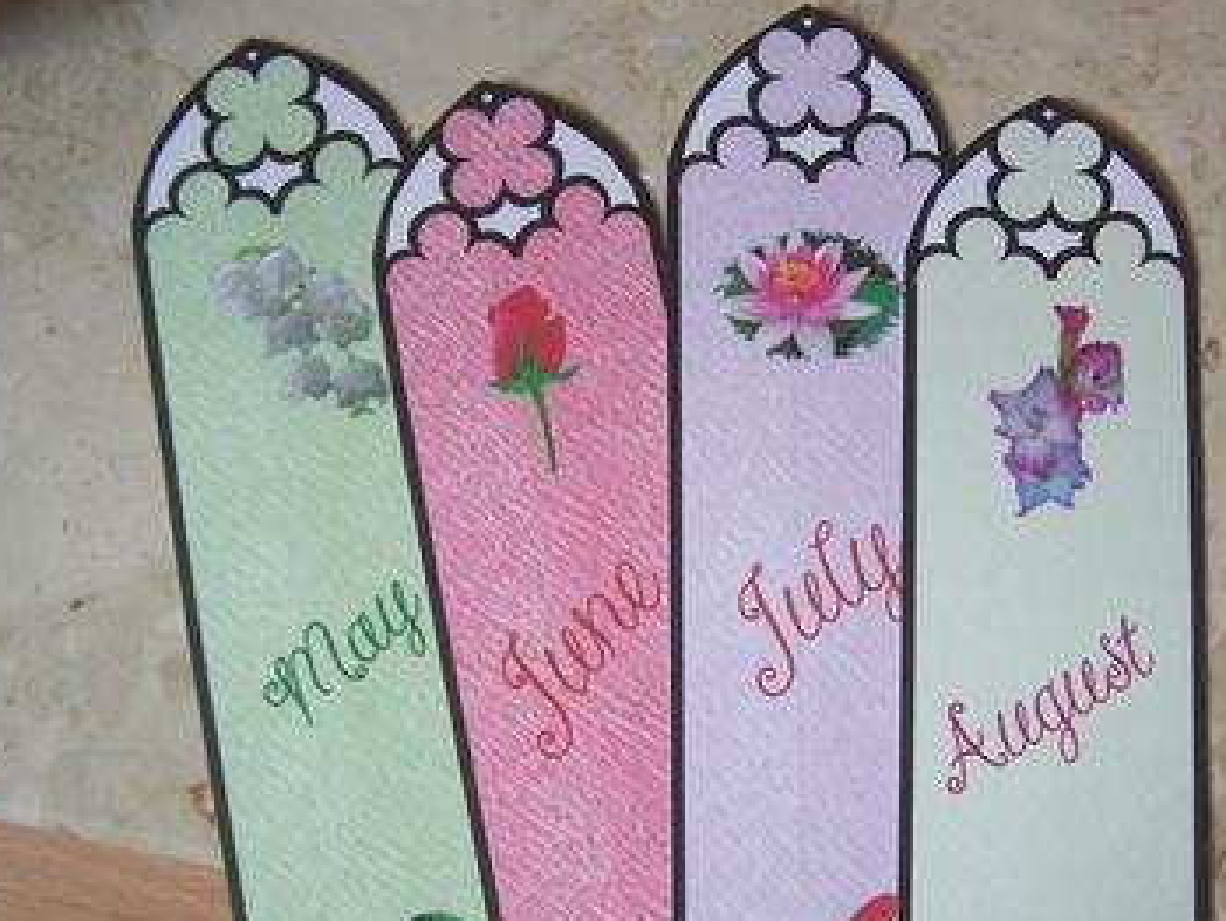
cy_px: 573
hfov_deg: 38.7
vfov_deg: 29.6
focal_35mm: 49
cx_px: 741
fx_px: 1736
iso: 80
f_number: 2.8
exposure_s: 1/60
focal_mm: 6.3
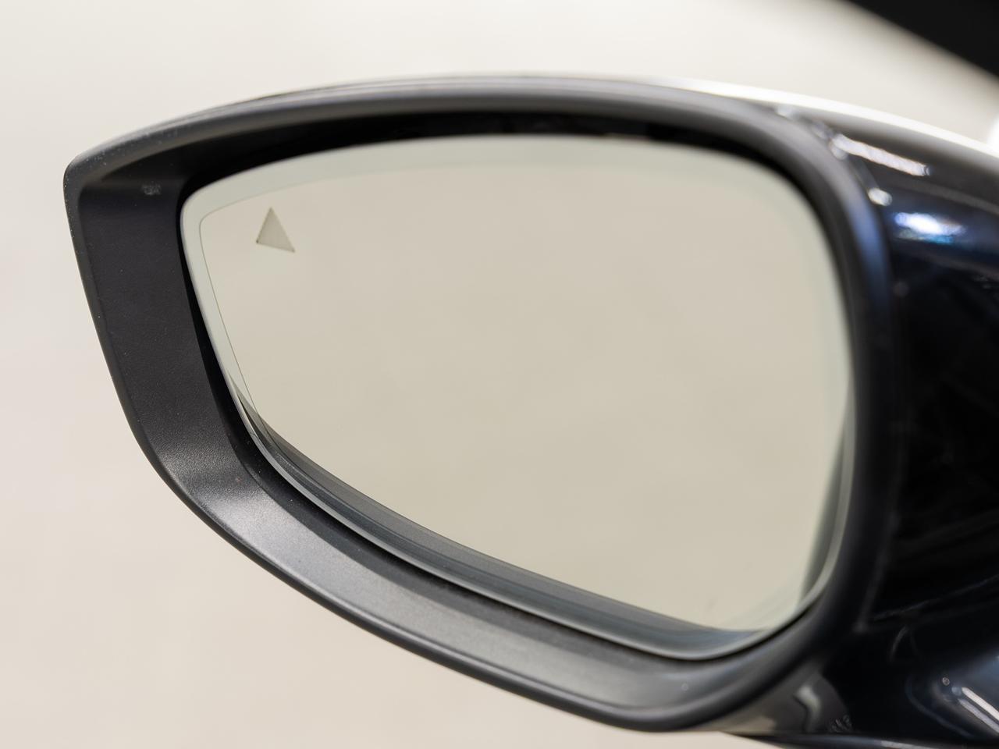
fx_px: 2476
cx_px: 441
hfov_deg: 22.8
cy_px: 384
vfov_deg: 17.2
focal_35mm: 86
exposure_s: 1/2
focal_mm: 70
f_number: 5.6
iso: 100
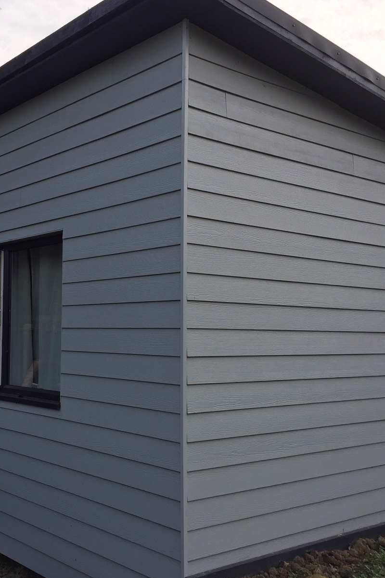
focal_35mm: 41
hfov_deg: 31.9
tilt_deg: +3.9
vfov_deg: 47.4
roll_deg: -2.2
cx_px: 89
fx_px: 658
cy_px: 286
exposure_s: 1/879
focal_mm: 4.15
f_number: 2.2
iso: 32
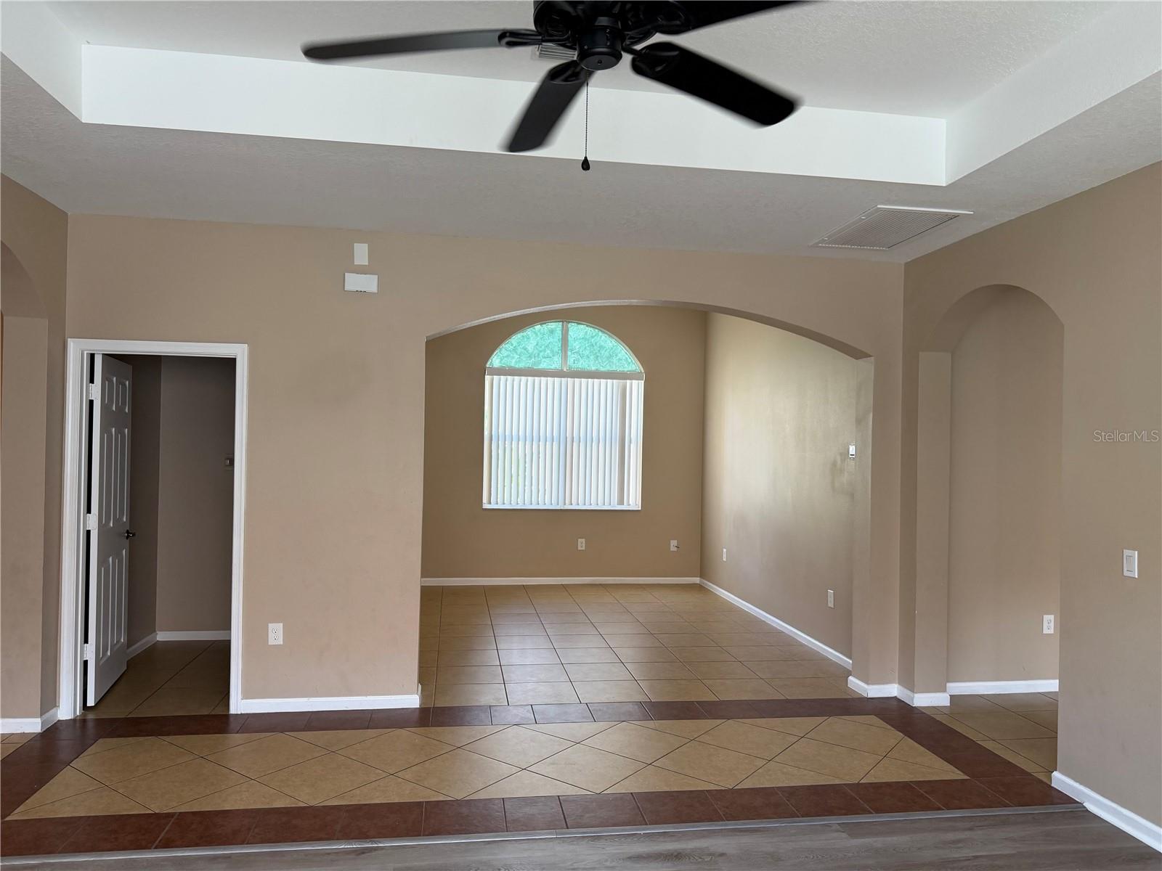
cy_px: 436
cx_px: 581
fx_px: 806
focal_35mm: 24
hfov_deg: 71.6
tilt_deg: +0.8
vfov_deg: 56.8
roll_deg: -1.2
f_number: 1.78
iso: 160
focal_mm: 6.76
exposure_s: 1/120
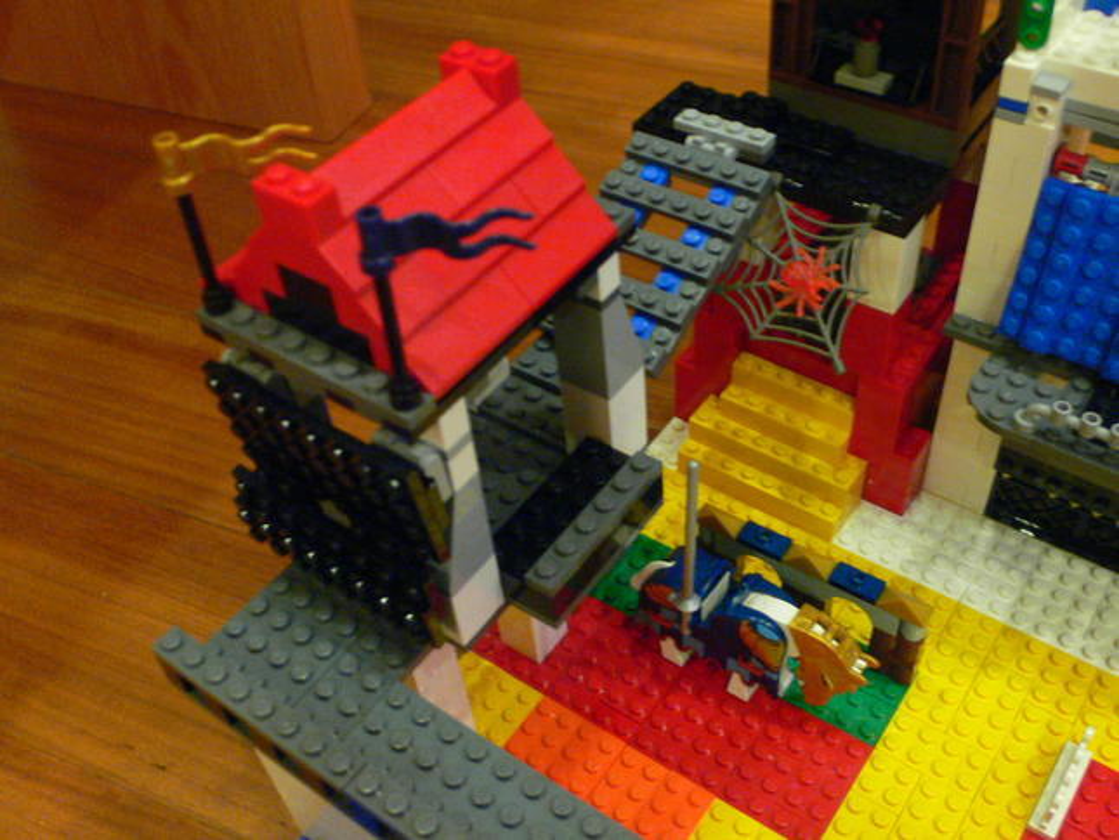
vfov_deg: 41.8
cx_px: 560
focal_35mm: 34
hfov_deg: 53.9
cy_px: 420
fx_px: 1099
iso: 200
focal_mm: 6.3
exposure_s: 1/2
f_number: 2.8
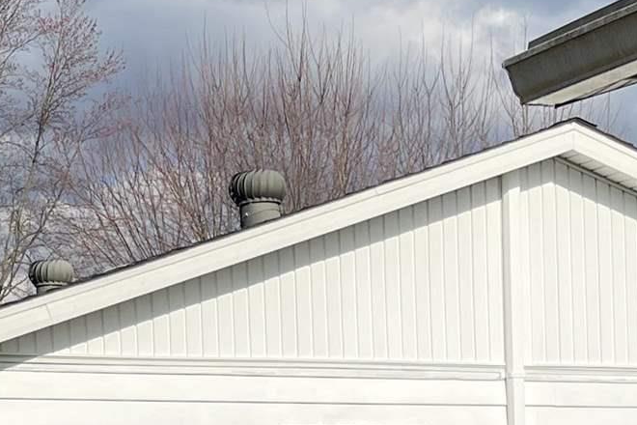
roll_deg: +0.9
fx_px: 2141
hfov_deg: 16.9
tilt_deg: -5.2
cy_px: 759
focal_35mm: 121
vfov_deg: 10.6
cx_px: 456
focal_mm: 5.1
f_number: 1.6
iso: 32
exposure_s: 1/4348
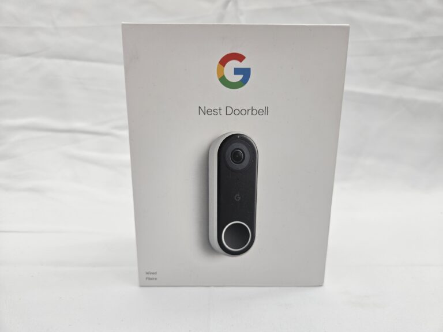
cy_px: 166
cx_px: 222
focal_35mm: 23
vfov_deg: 58.9
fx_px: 294
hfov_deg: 73.9
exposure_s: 1/134
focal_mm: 5.4
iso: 25
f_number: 1.8
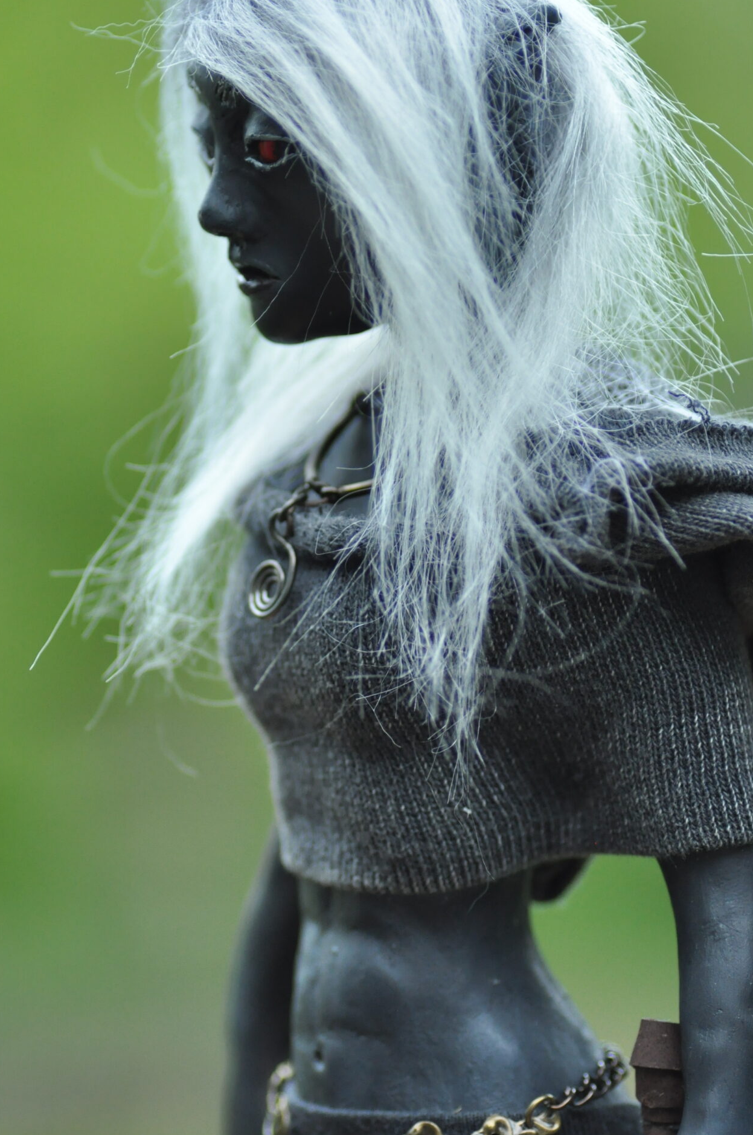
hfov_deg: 7.4
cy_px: 466
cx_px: 371
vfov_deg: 11.2
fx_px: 5789
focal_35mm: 184
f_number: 3.5
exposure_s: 1/500
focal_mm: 90
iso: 800
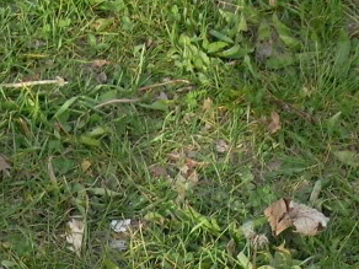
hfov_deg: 10.6
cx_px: 211
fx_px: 1929
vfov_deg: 7.8
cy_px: 427
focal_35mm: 186
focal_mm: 8.4
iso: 100
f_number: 3.4
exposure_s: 1/125
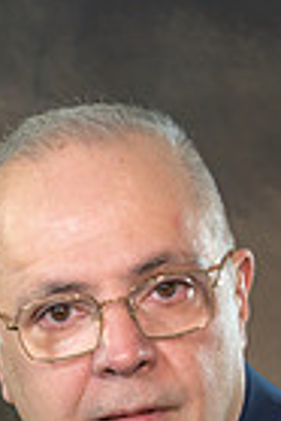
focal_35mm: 268
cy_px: 597
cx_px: 73
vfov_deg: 7.6
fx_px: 3130
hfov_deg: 5.1
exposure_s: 1/100
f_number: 5
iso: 250
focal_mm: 83
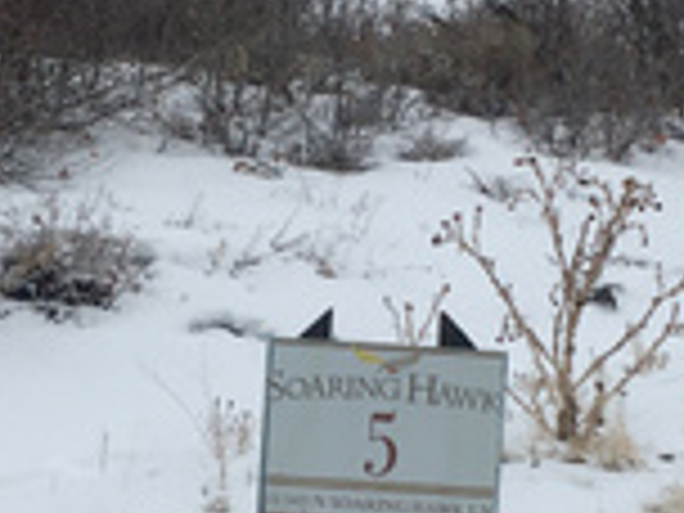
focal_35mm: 122
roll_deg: -3.3
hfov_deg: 16.1
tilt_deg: +1.0
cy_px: 387
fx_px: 2411
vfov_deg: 12.1
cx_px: 225
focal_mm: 4.15
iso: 25
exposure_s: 1/1099
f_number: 2.2
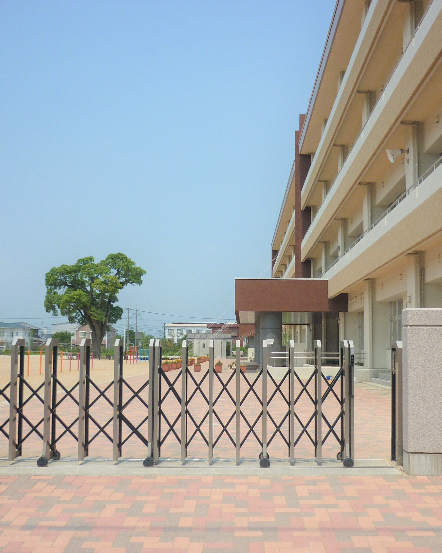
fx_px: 703
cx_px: 256
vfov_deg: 42.9
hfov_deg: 34.8
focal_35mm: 43
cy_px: 276
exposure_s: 1/320
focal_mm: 5.5
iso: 80
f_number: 8
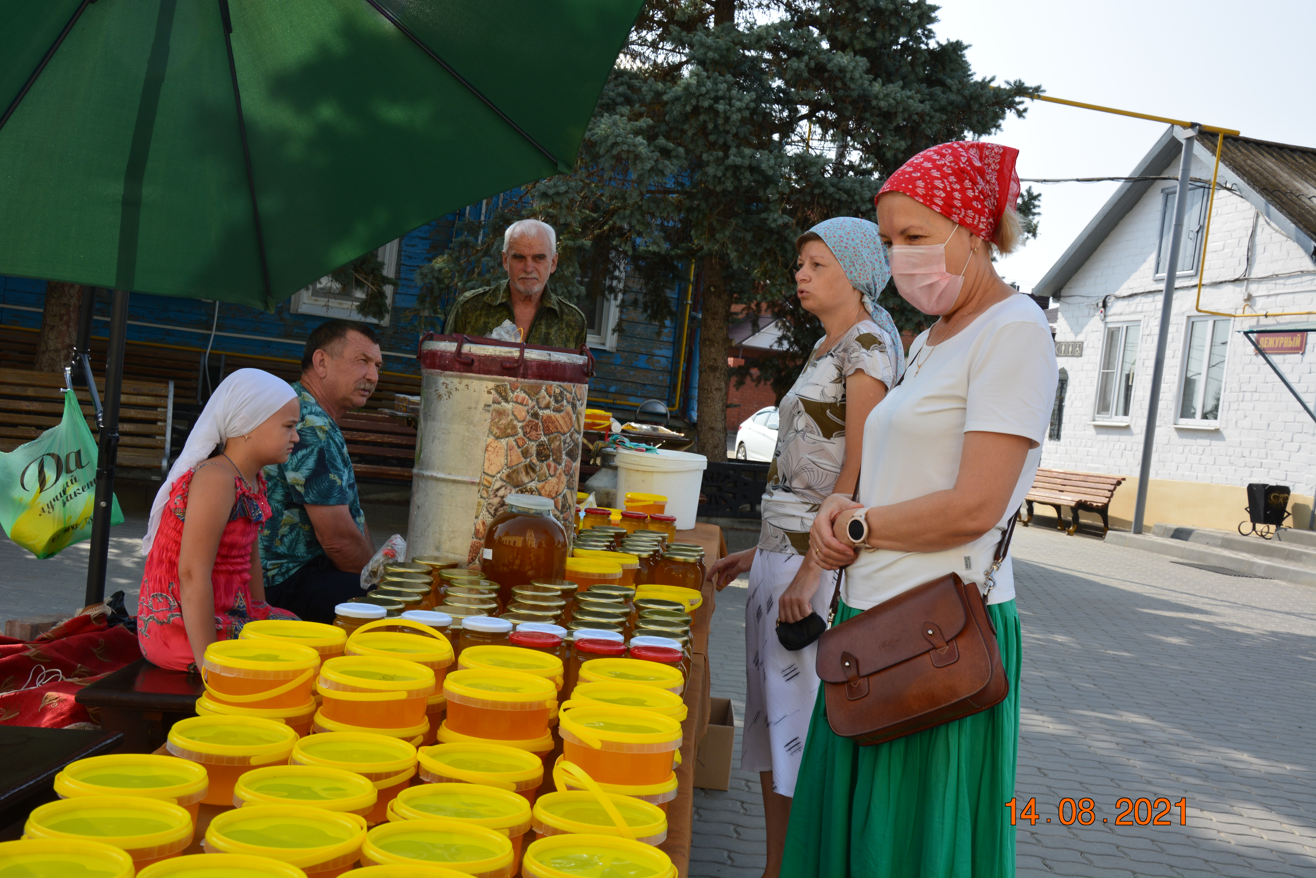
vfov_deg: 31.9
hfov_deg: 46.4
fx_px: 1535
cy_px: 439
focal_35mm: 42
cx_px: 658
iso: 200
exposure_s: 1/125
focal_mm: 28
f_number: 11
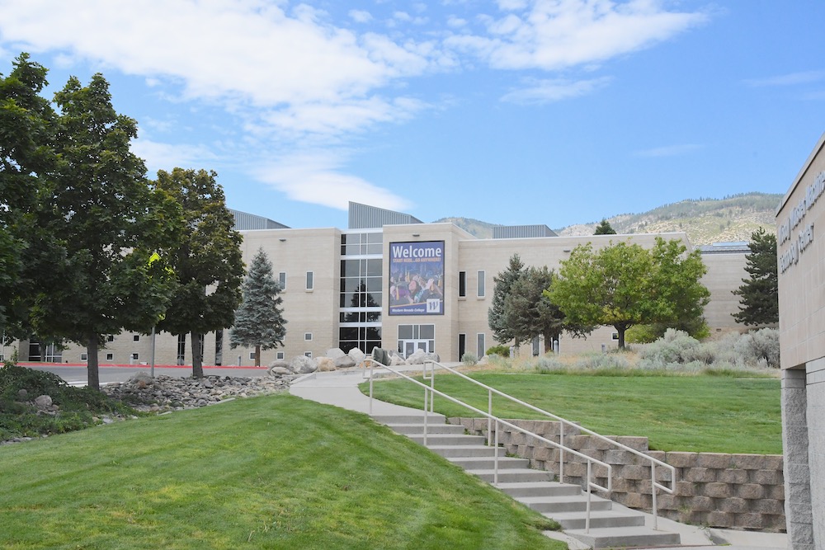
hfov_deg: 41.1
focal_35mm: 48
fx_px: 1100
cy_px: 275
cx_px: 412
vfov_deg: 28.1
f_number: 18
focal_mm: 32
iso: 2500
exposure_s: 1/1250
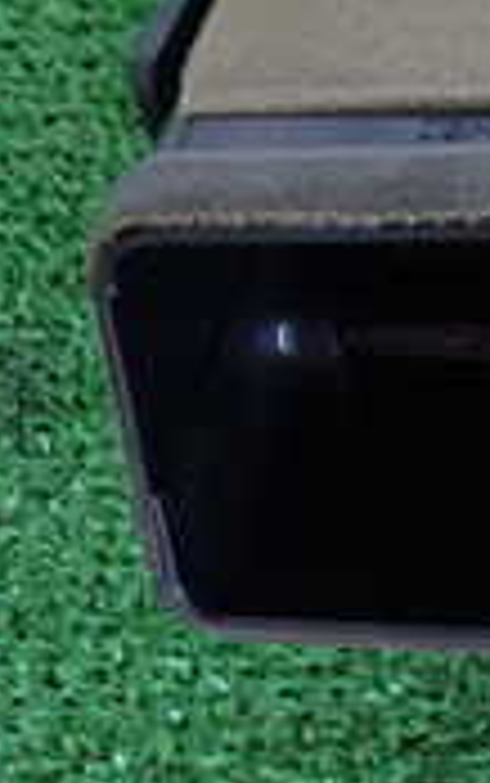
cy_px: 72
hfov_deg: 9.6
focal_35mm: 117
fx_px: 2496
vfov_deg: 17.5
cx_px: 1290
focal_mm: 5.79
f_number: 2.4
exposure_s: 1/30
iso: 250
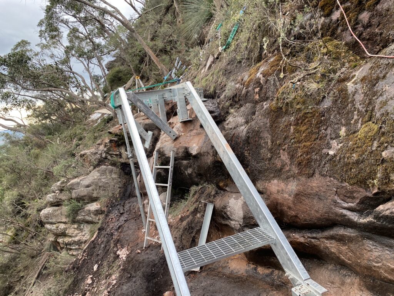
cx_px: 197
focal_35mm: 26
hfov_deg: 67.3
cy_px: 148
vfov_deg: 53.1
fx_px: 296
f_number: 1.8
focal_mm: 4.25
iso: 50
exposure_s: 1/121
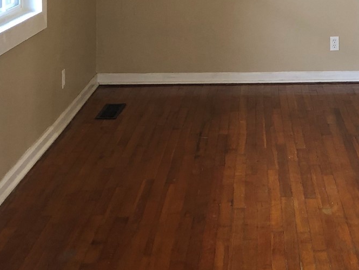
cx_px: 344
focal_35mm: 81
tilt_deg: -5.9
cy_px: -15
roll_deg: -1.1
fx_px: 840
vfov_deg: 17.7
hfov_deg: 23.3
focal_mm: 3.99
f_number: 1.8
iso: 40
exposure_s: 1/20
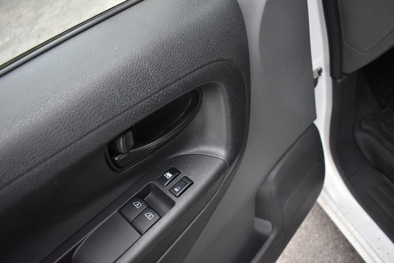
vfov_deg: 48.0
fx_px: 296
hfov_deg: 67.4
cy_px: 132
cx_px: 197
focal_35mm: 27
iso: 800
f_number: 3.5
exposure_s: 1/125
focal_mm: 18
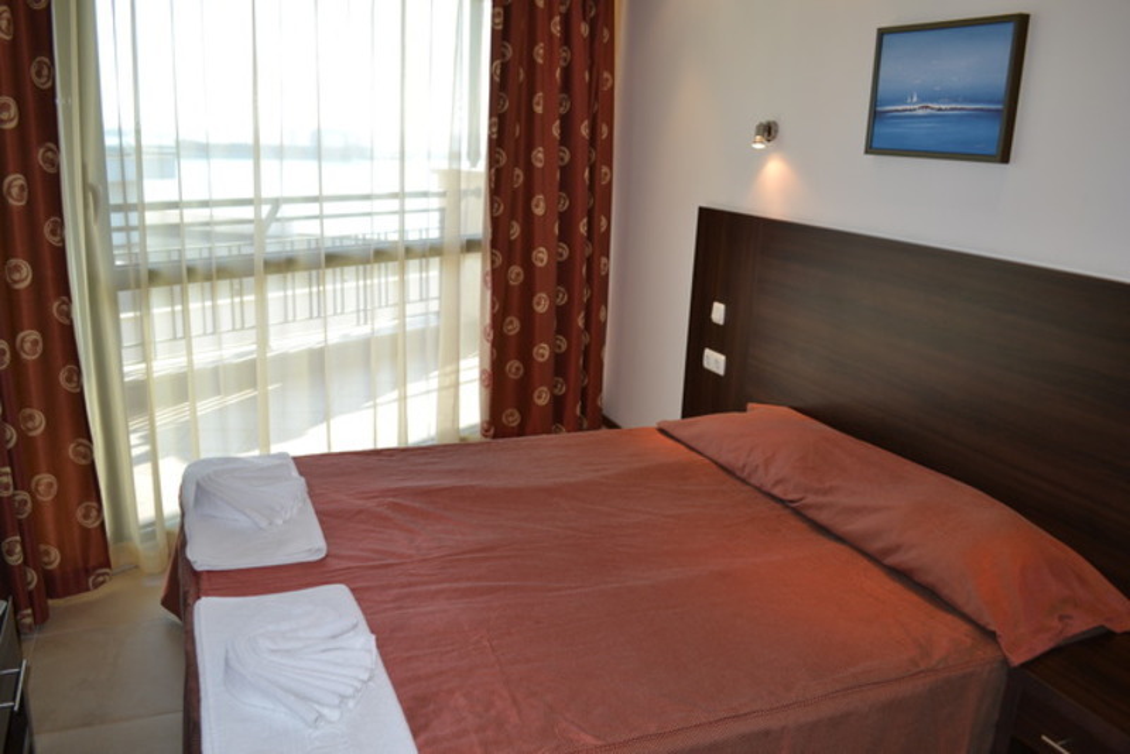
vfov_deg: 48.0
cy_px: 377
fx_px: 848
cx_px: 565
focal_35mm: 27
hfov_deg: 67.4
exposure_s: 1/125
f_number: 4
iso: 180
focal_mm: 18
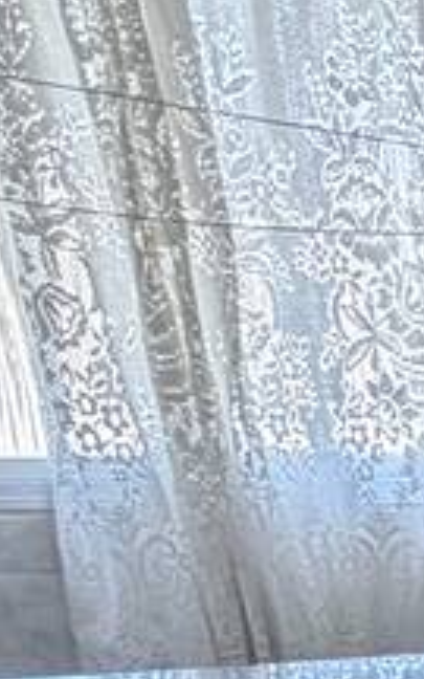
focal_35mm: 99
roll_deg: -5.3
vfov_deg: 19.2
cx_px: 1630
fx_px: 1830
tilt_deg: -18.7
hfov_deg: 8.3
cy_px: 921
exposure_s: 1/120
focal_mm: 2.22
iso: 250
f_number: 2.2
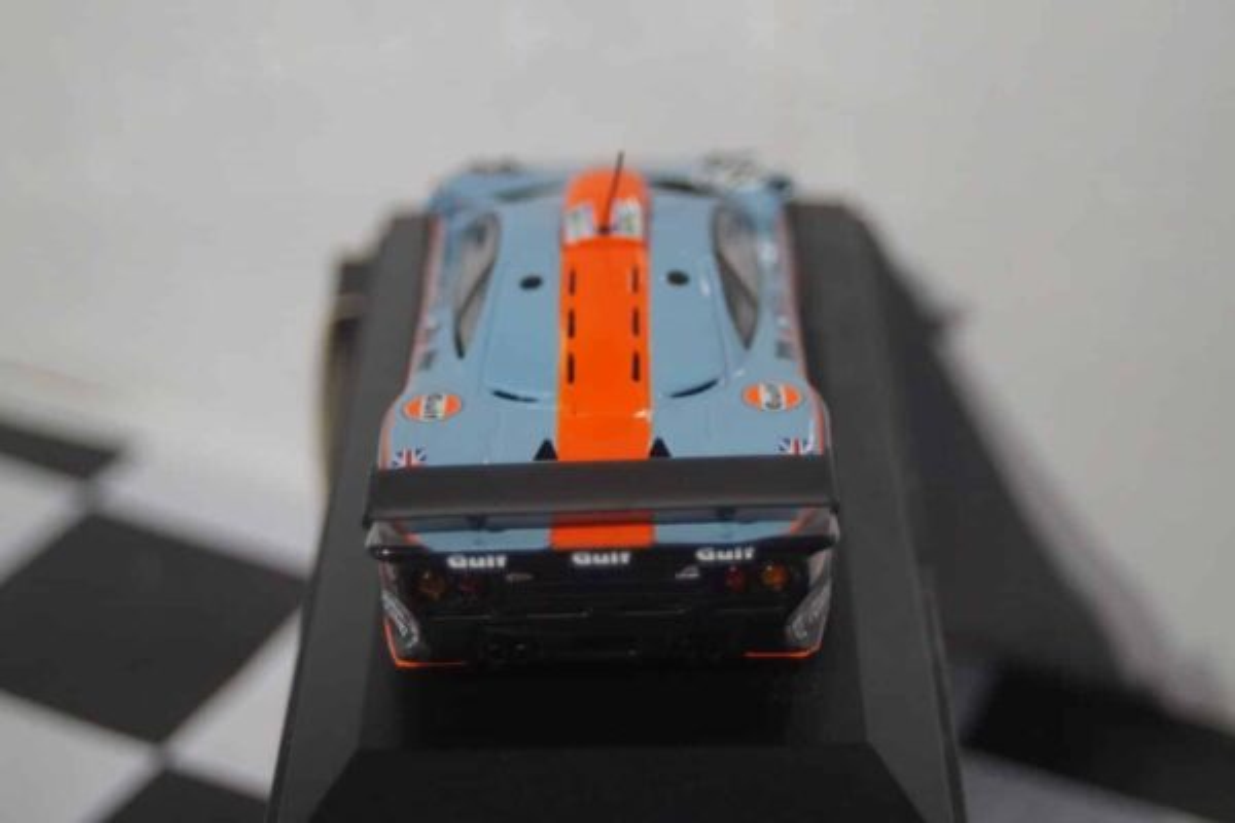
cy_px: 412
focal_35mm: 90
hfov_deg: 22.6
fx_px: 3087
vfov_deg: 15.2
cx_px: 618
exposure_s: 1/160
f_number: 5.6
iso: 1600
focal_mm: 60
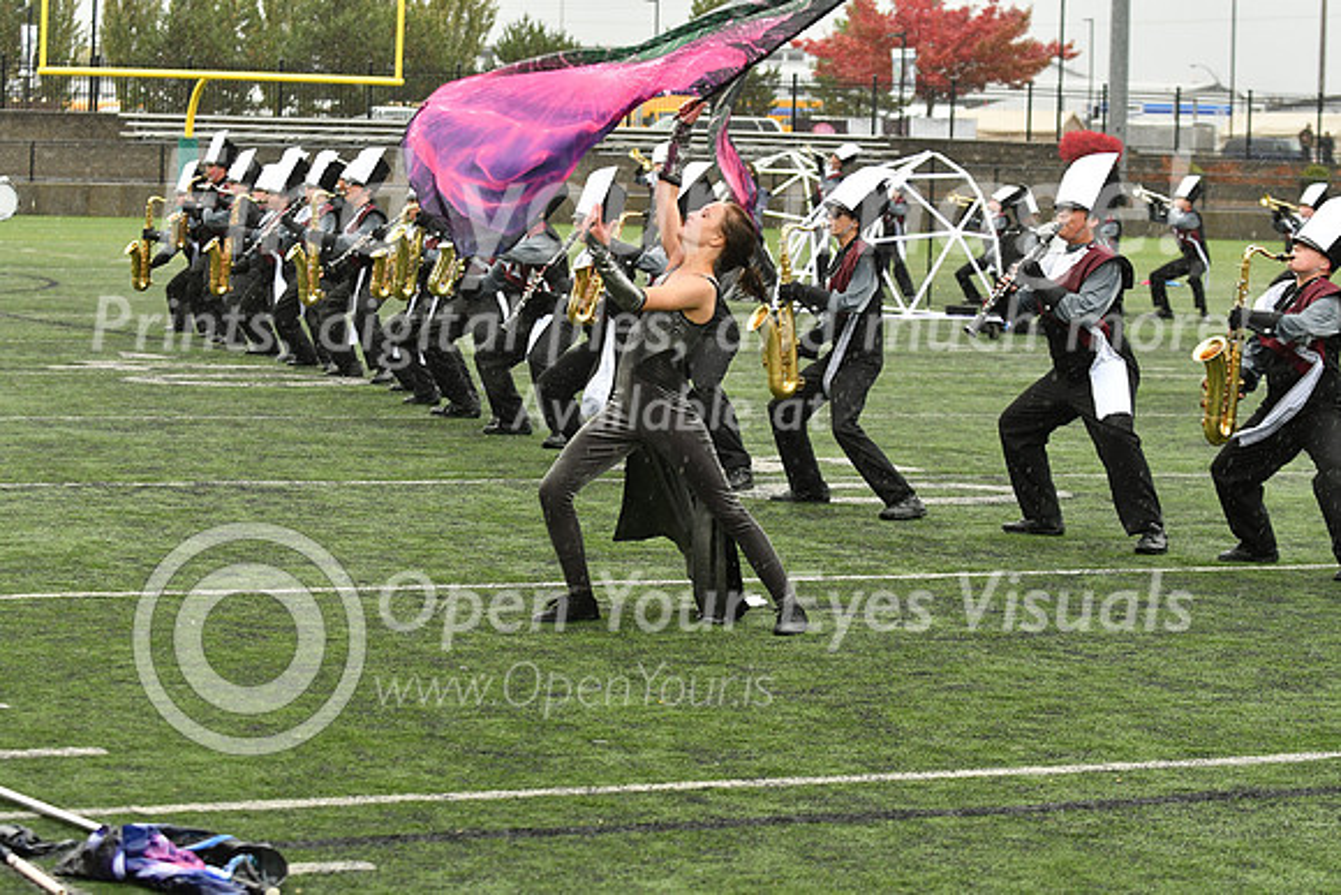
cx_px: 670
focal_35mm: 105
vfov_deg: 13.0
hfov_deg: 19.5
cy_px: 448
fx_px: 3912
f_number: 4
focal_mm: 70
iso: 1000
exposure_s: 1/640
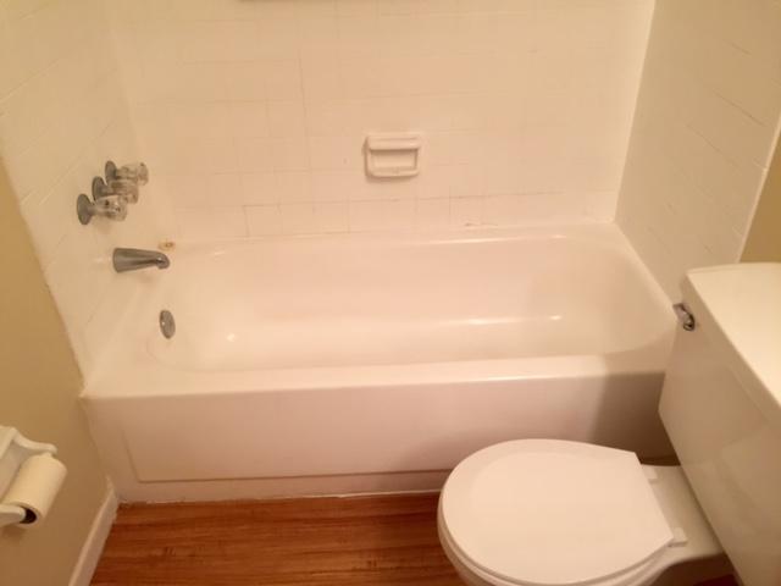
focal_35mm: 29
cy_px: 293
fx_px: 654
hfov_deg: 61.7
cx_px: 390
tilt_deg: -32.2
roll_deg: +1.4
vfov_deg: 48.2
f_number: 2.2
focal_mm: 4.15
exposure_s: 1/30
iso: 64
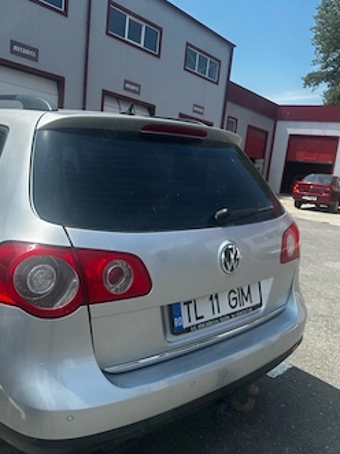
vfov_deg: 61.6
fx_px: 380
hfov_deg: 48.1
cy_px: 246
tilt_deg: -11.4
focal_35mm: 29
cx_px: 154
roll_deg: -5.4
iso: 80
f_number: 1.78
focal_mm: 6.86
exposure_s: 1/2882
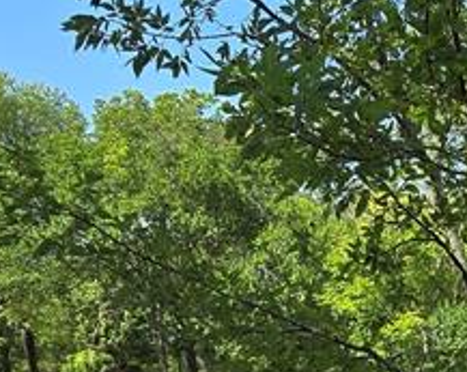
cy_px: 480
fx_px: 828
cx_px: 575
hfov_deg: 27.4
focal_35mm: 60
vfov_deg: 22.7
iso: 50
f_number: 2.2
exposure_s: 1/957
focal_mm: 2.2
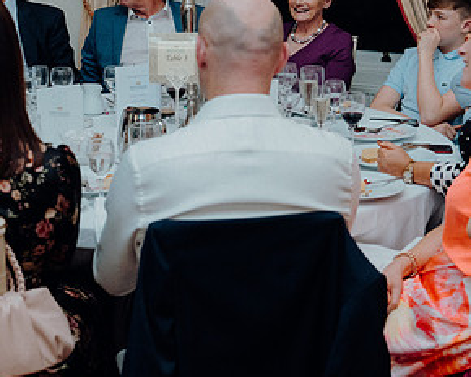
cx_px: 146
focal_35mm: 75
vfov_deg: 20.3
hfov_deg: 25.2
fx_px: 1045
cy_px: 113
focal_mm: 40
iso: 2500
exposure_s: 1/160
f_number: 3.5
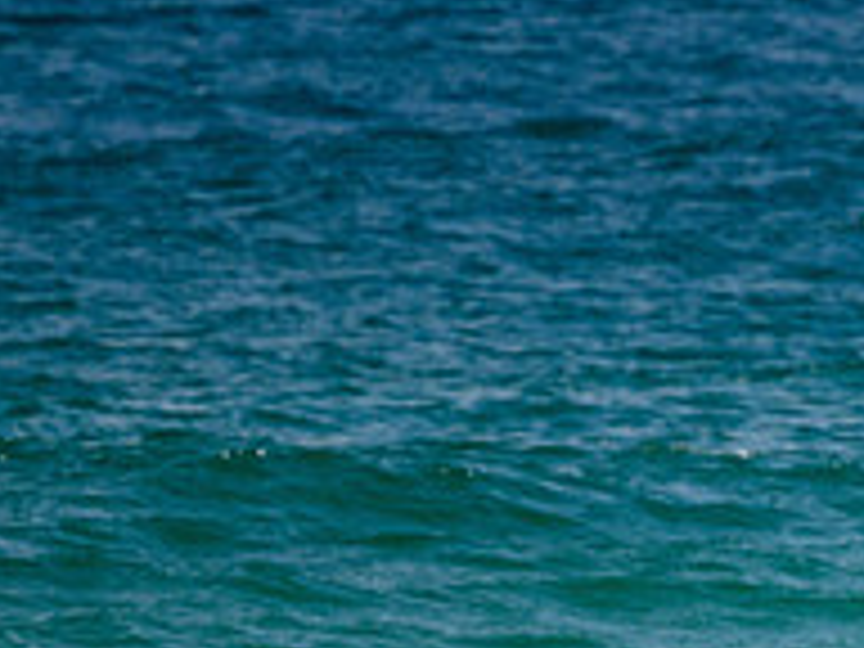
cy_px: 794
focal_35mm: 2324
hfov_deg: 0.9
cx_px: 1071
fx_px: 58006
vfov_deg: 0.6
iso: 1250
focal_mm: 800
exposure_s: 1/2000
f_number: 11
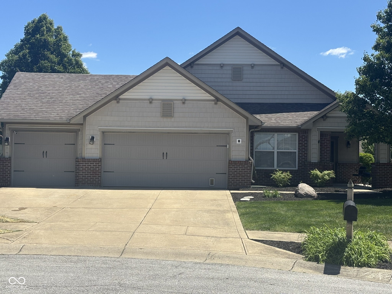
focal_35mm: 52
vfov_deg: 28.0
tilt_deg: +2.0
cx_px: 196
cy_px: 147
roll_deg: -0.4
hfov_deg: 36.8
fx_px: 589
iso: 32
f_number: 1.6
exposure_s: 1/2857
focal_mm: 5.96
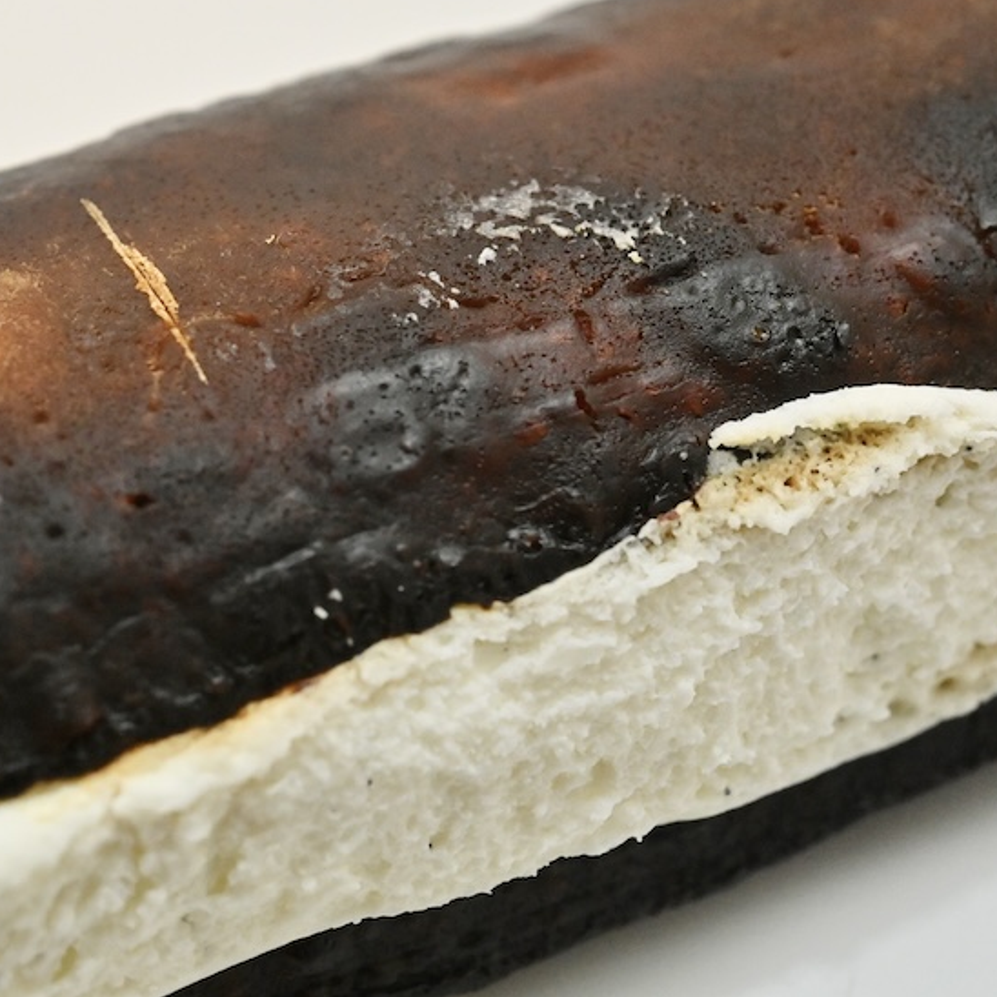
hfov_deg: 18.5
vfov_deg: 18.7
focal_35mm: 93
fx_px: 3030
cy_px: 441
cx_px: 215
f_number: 11
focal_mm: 60
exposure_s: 1/160
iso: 6400
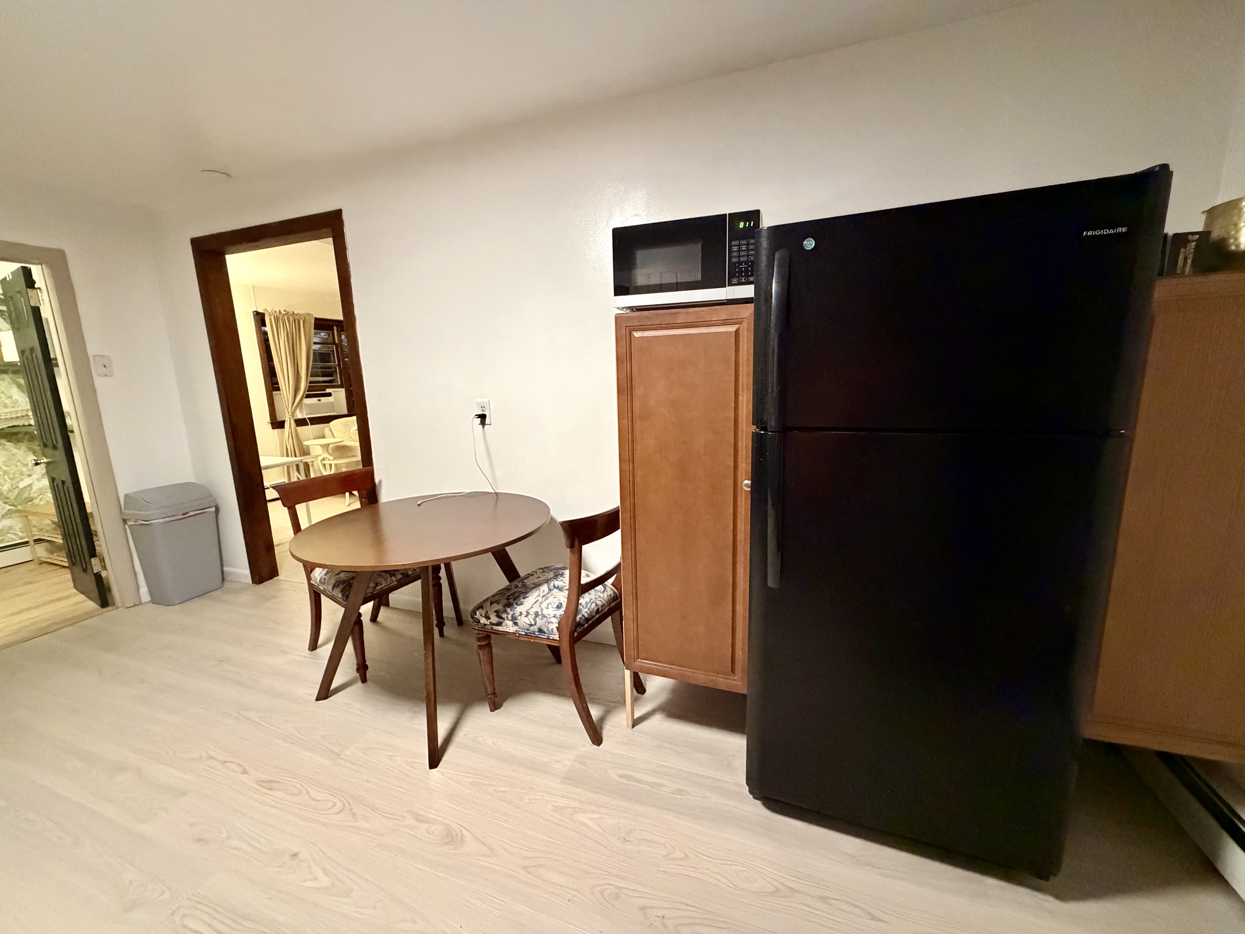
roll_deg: +2.1
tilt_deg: -11.9
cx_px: 622
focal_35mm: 14
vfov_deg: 85.7
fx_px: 504
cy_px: 467
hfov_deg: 102.1
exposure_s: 1/60
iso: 1000
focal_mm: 2.22
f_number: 2.2
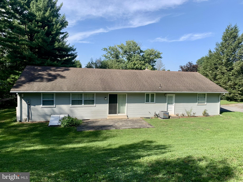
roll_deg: -1.3
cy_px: 91
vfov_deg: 53.1
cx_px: 122
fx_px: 183
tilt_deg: -3.9
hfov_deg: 67.3
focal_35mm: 26
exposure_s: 1/1661
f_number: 1.8
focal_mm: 4.25
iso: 25
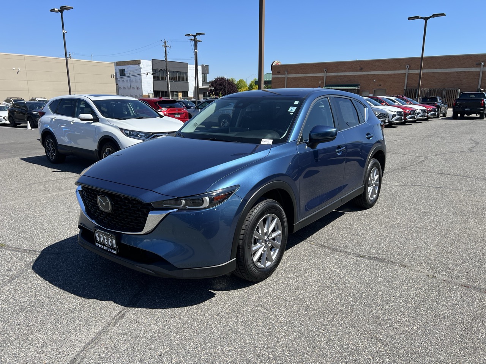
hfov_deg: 67.3
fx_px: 365
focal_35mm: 26
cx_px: 243
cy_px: 182
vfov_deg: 53.1
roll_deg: -0.6
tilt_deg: -13.1
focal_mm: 5.7
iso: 50
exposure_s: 1/2994
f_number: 1.5
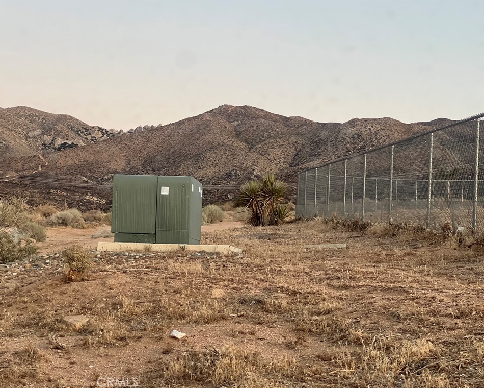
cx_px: 227
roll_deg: -2.7
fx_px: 1160
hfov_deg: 23.6
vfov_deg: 18.9
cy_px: 193
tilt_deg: +4.4
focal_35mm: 81
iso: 200
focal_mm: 9
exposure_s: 1/60
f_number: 2.8
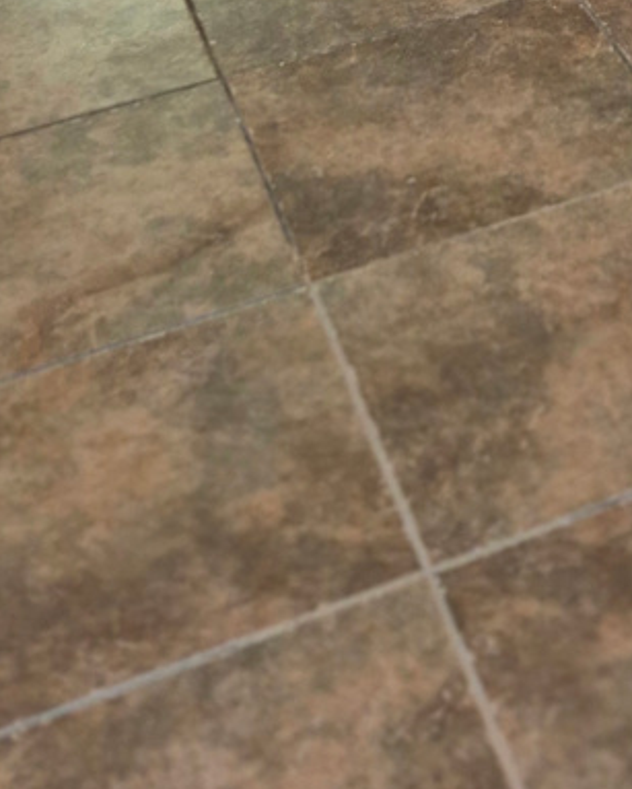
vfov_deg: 18.0
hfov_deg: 15.8
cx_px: 920
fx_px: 2102
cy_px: -517
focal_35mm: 90
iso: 200
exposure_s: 1/120
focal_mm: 5.4
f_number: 1.8
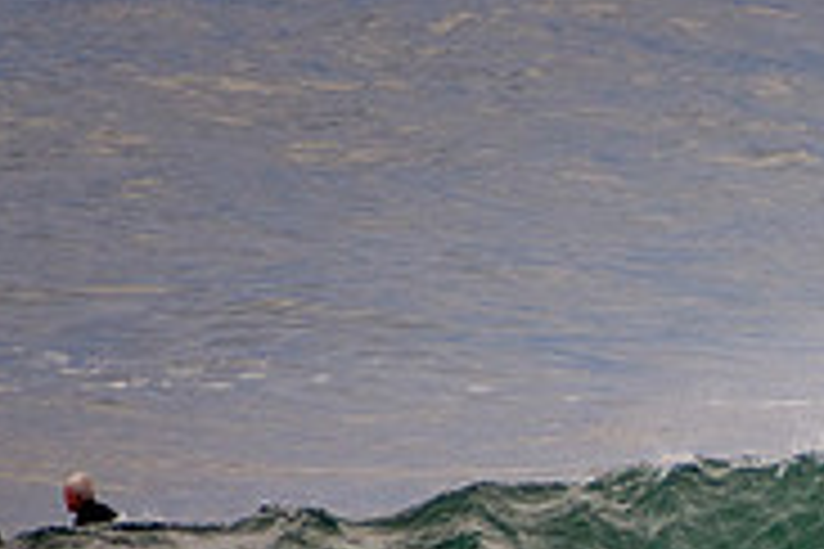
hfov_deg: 1.1
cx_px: 1139
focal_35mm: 1905
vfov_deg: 0.7
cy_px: 745
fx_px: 43600
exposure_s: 1/800
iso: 360
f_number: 5.6
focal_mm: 400
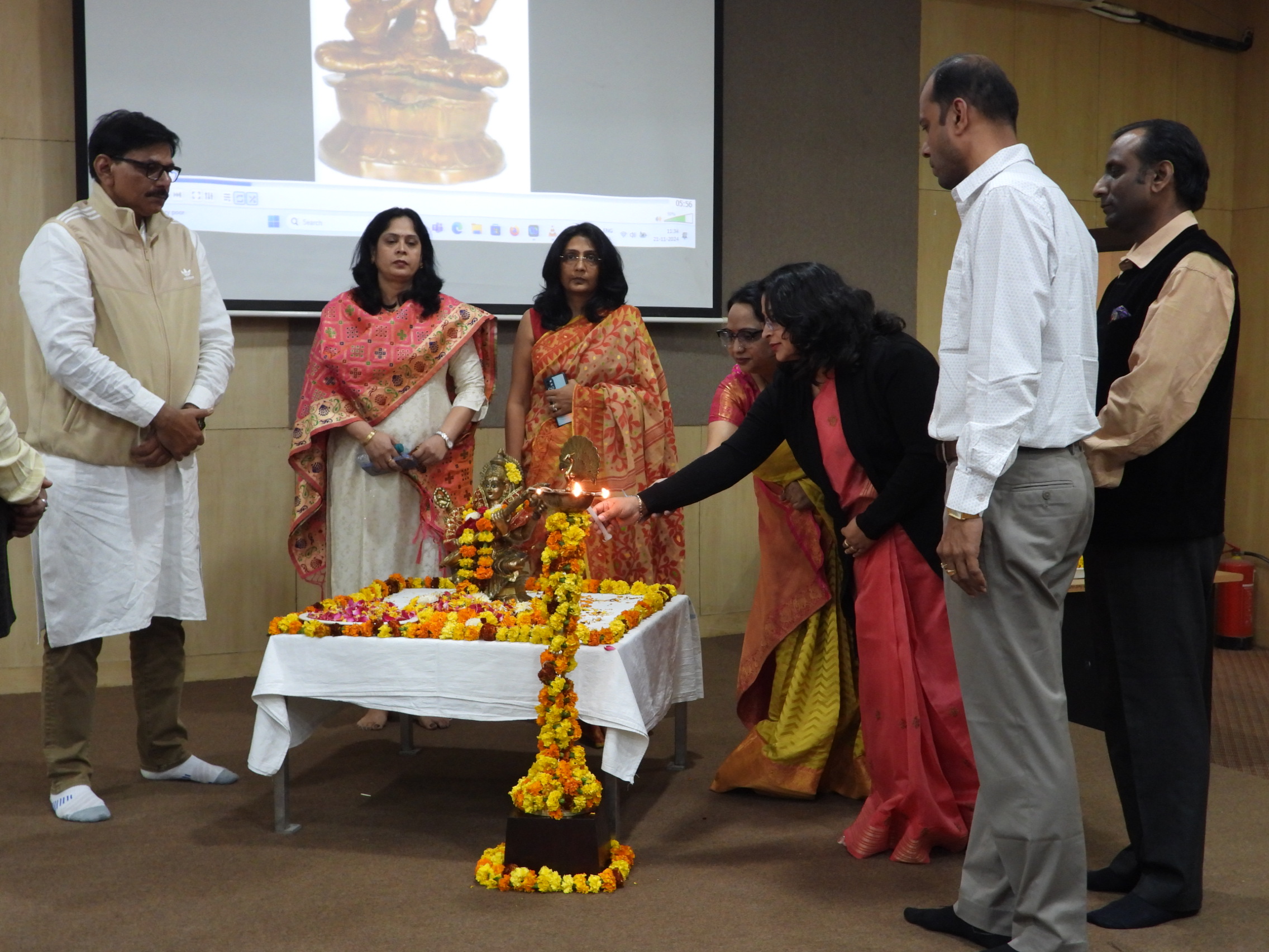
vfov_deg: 32.9
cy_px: 476
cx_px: 634
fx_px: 1613
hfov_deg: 42.9
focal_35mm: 44
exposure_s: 1/20
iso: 400
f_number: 3.2
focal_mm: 7.9
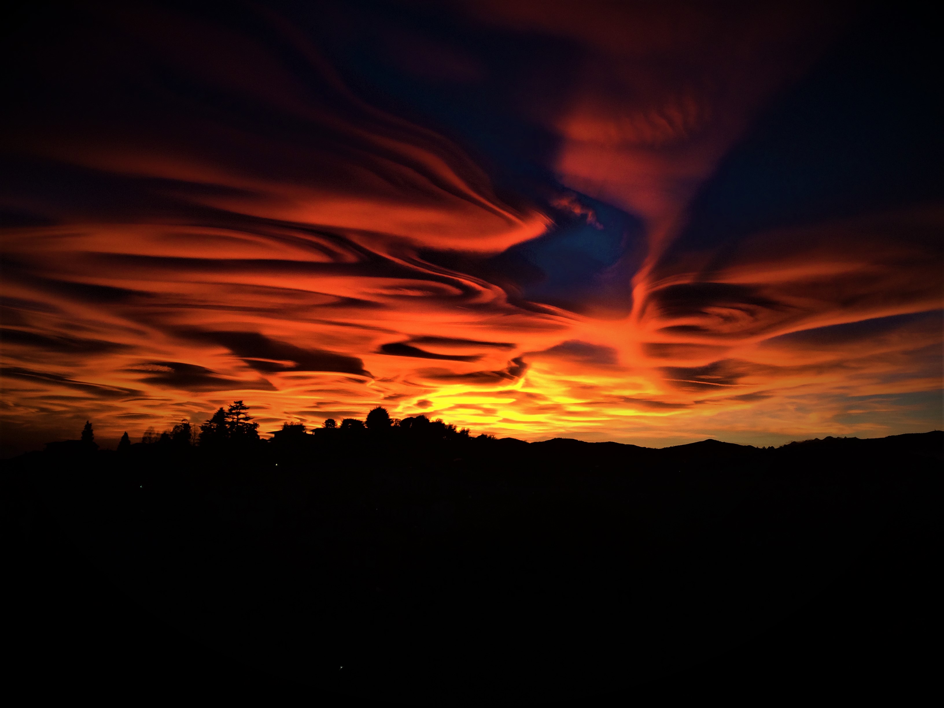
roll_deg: -2.1
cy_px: 354
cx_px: 472
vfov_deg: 48.2
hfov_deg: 61.7
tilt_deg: +8.8
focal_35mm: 29
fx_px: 791
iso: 50
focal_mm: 4.15
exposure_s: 1/100
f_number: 2.2
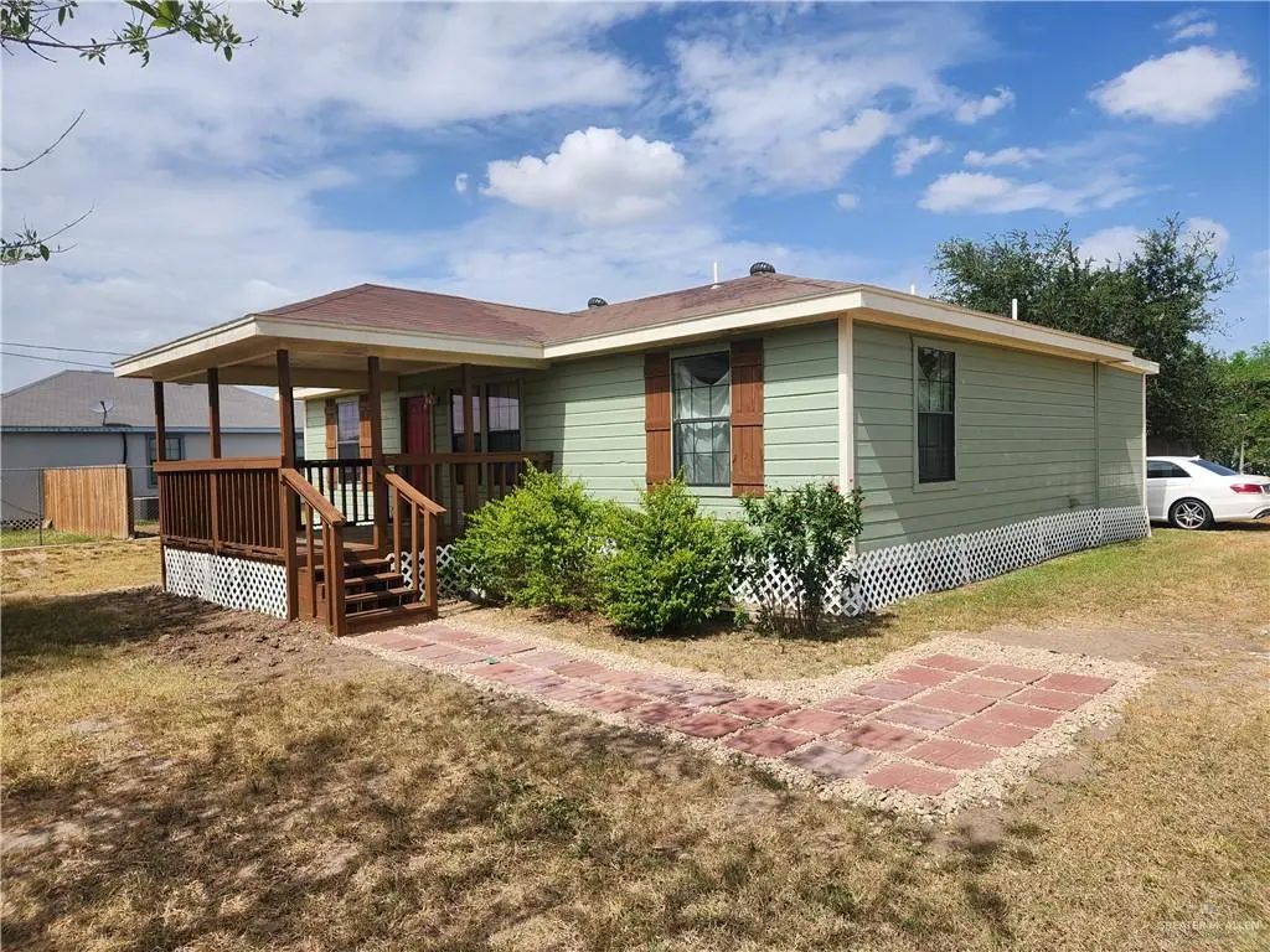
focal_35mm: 23
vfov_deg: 58.9
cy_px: 476
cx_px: 635
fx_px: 844
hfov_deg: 73.9
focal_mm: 5.4
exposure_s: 1/1874
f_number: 1.8
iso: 20
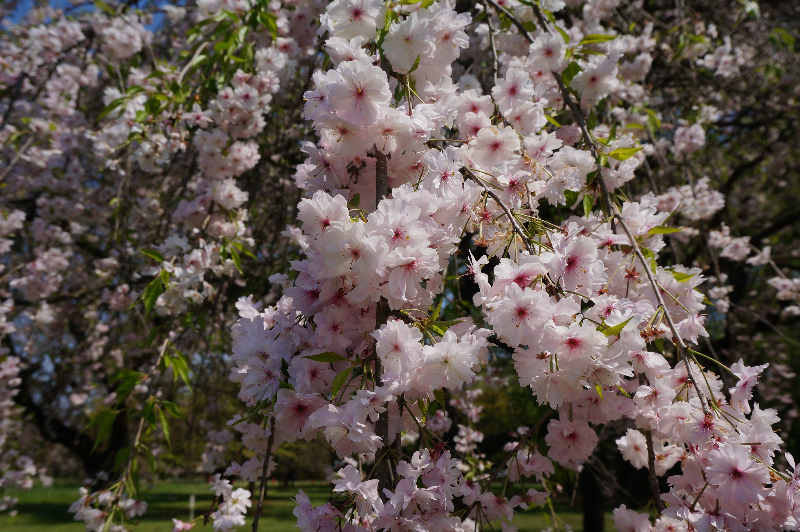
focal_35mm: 30
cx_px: 400
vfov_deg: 43.5
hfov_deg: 62.0
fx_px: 666
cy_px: 266
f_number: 9
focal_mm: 20
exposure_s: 1/500
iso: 100
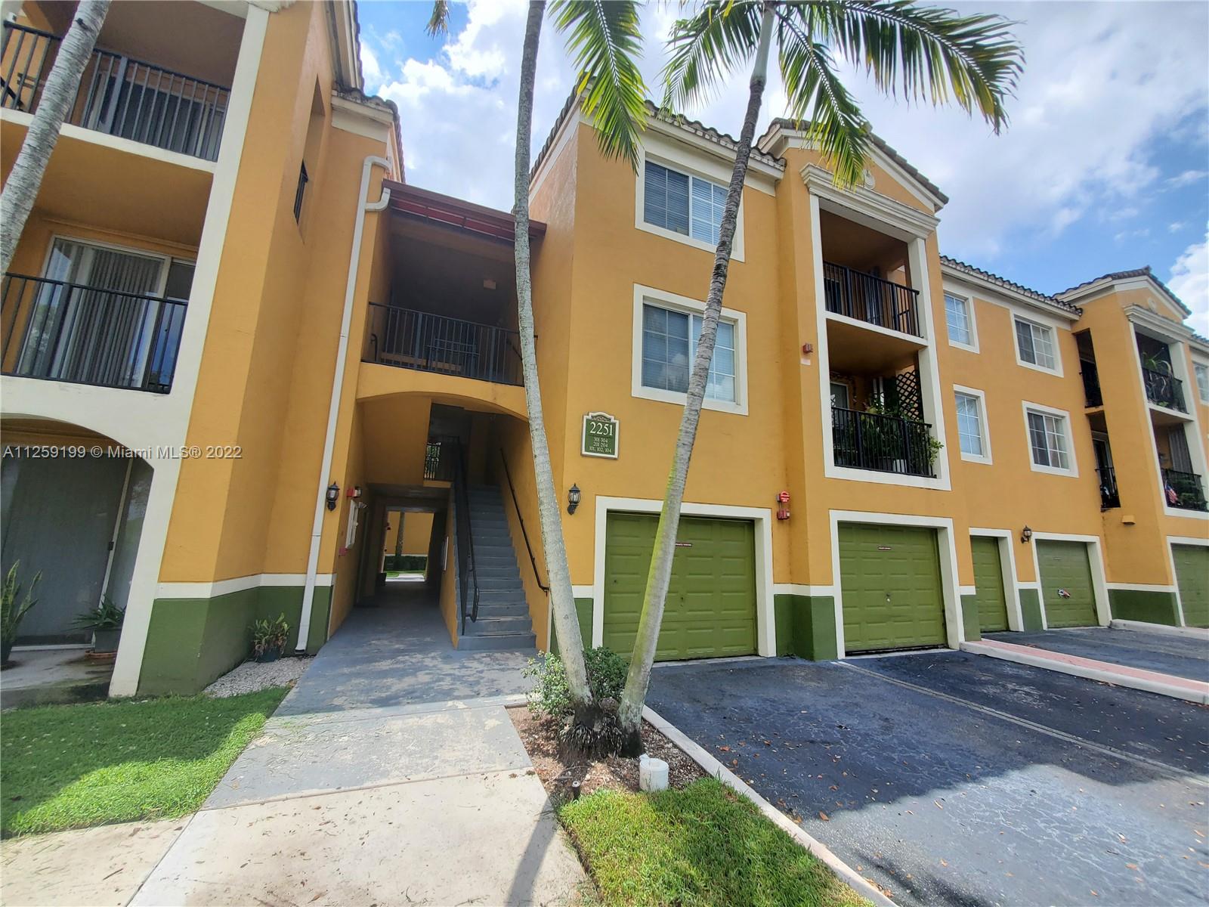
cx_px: 604
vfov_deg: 89.9
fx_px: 454
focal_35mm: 13
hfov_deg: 106.2
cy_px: 454
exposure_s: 1/805
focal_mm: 1.8
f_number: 2.2
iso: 50
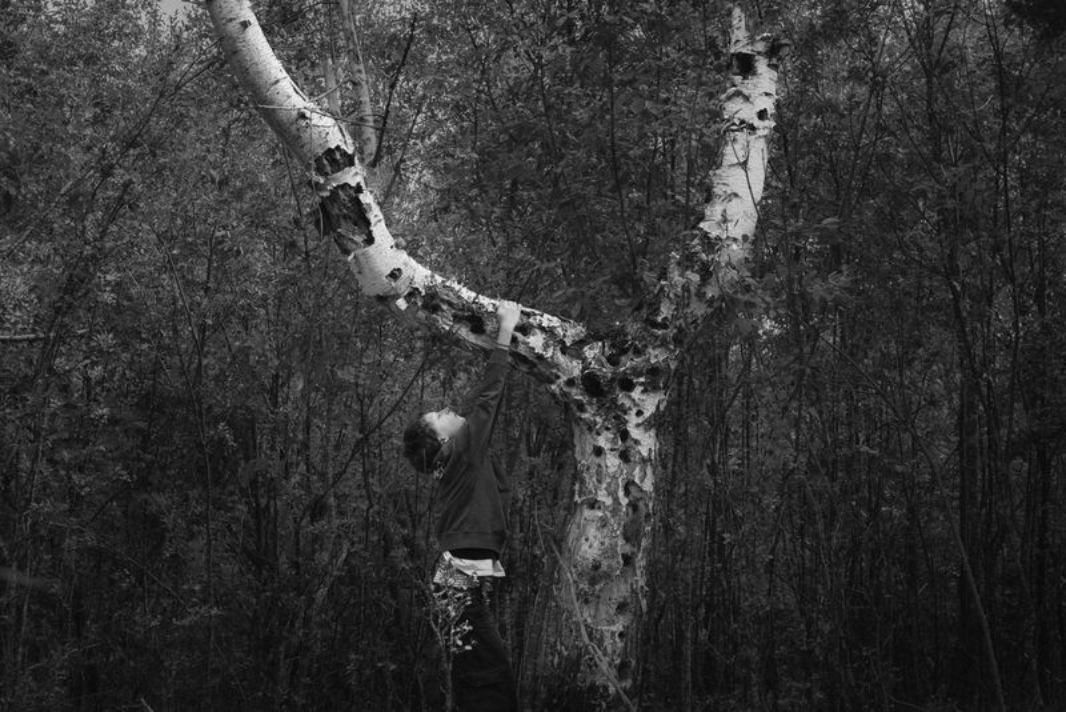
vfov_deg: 24.7
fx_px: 1626
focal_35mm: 55
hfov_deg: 36.3
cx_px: 522
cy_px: 343
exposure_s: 1/1250
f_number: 4
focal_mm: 35
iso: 1000
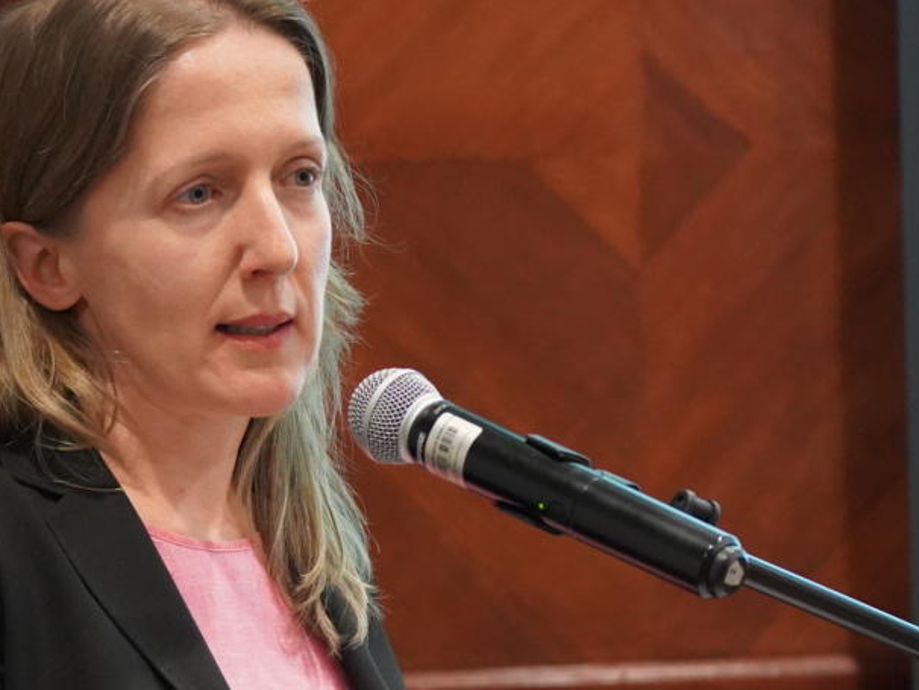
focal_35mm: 254
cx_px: 455
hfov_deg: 7.8
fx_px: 6746
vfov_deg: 5.8
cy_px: 563
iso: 8000
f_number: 4.5
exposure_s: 1/160
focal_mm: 99
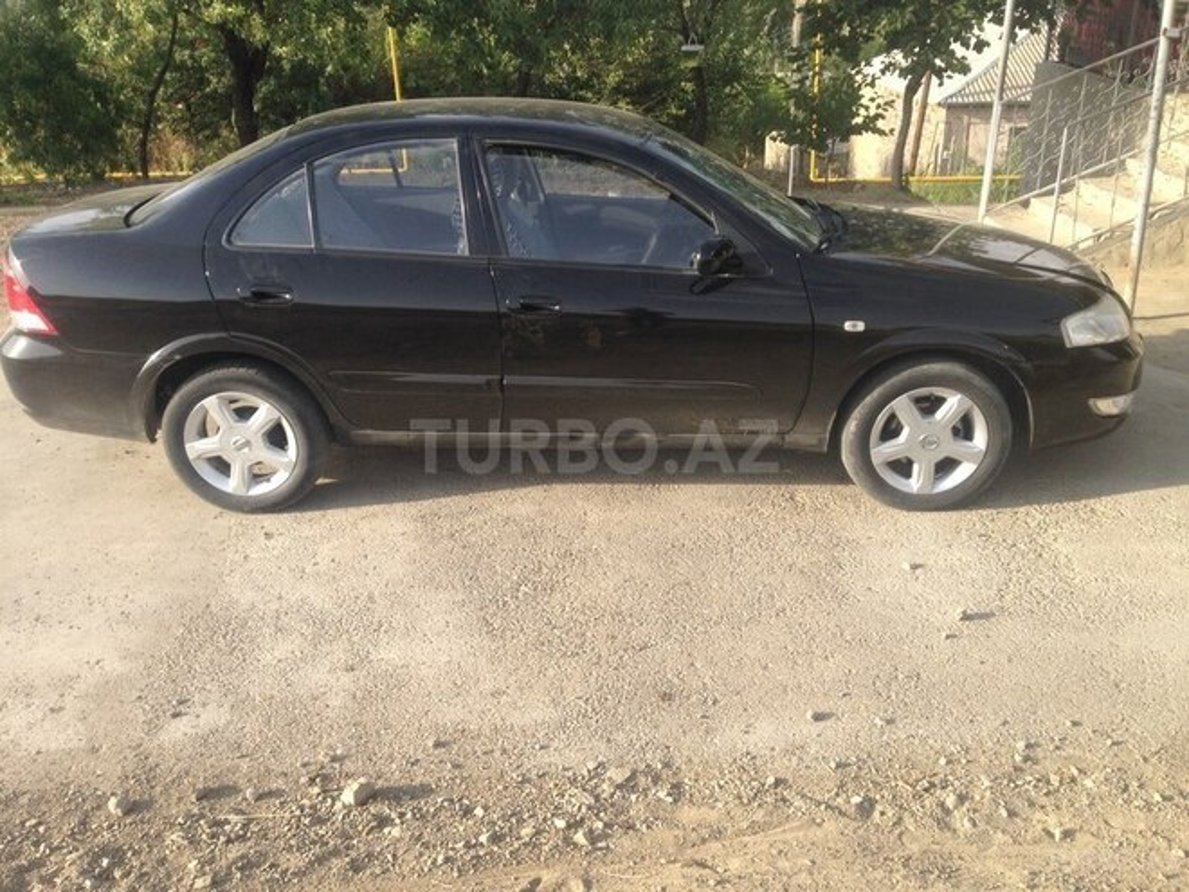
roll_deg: +0.6
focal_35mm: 33
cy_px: 446
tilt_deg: -23.6
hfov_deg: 55.4
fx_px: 1133
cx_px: 594
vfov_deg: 42.9
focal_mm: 4.12
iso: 50
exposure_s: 1/583
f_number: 2.4
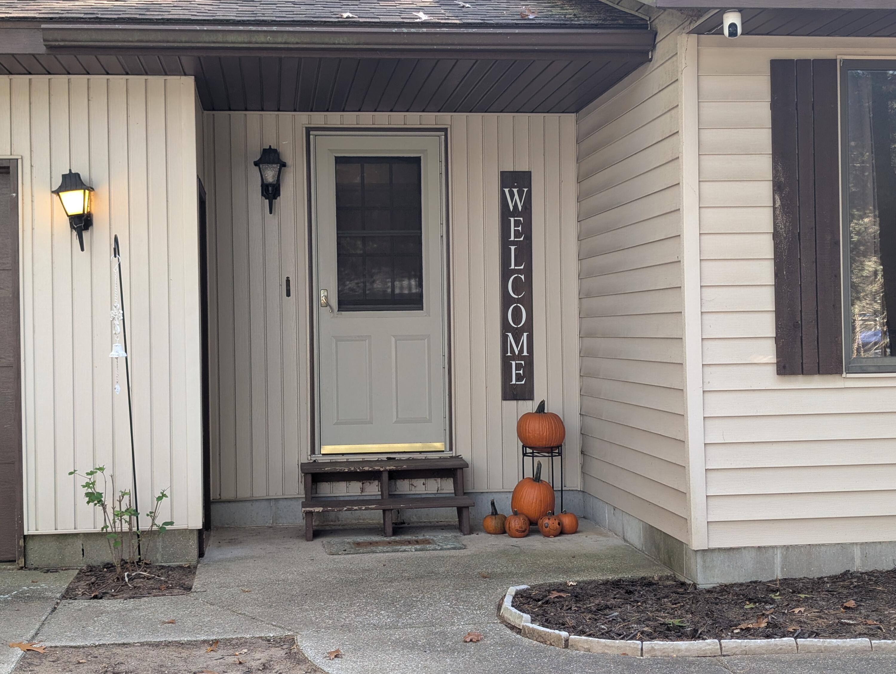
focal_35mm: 49
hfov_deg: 38.9
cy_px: 337
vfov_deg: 29.7
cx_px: 448
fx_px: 1270
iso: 84
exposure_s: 1/114
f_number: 1.68
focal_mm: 6.9
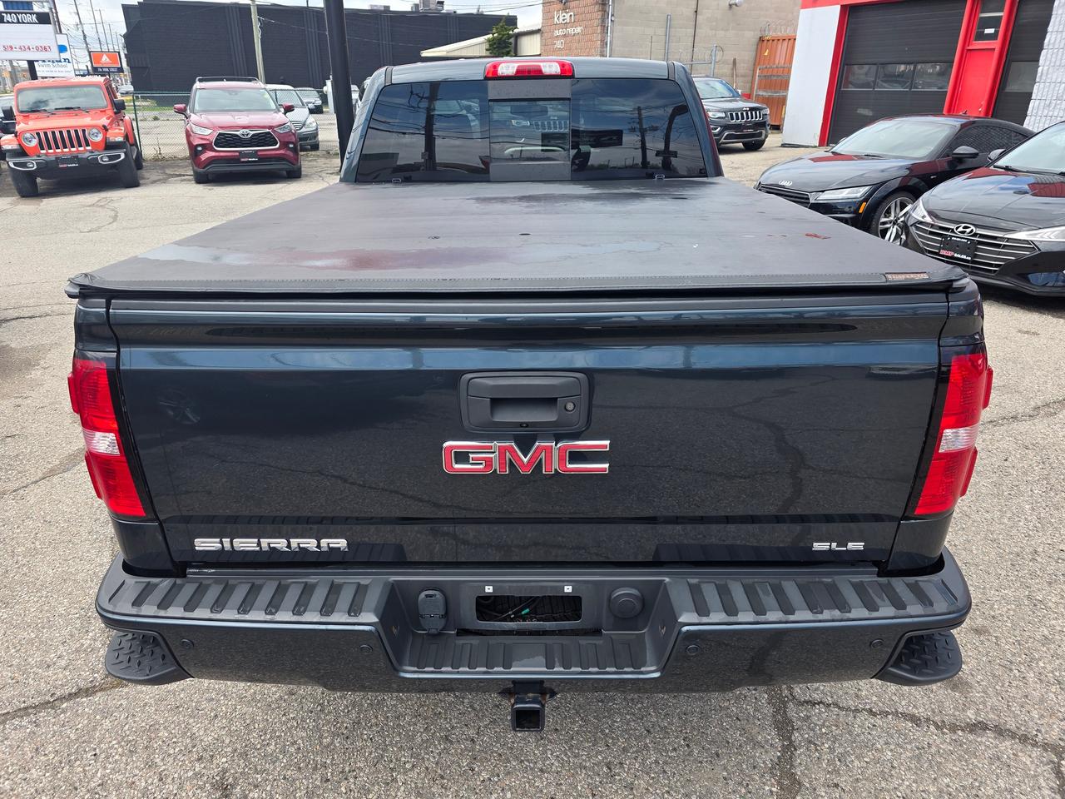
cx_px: 532
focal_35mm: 23
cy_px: 400
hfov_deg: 73.9
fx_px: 708
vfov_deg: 58.9
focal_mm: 6.3
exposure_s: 1/1751
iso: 80
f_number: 1.7
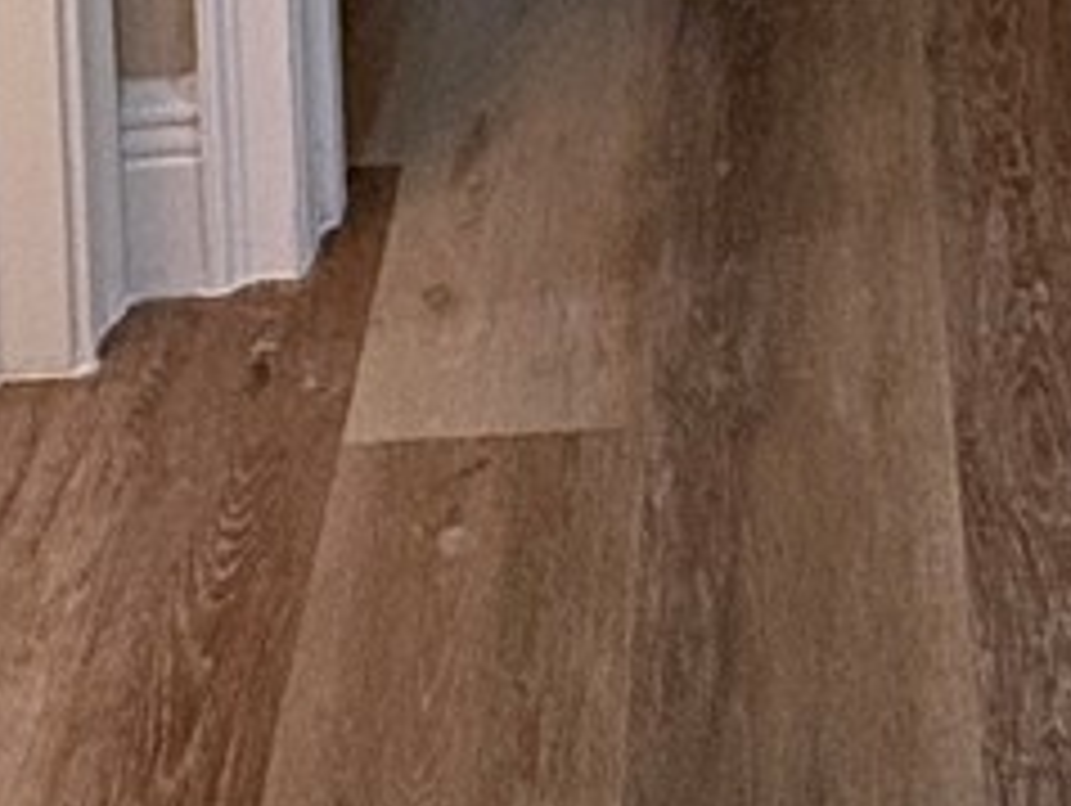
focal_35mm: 94
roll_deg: +1.2
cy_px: -1342
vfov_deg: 11.7
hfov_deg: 20.4
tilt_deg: -5.8
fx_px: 2911
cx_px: 958
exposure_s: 1/120
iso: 200
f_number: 2.2
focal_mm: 2.22
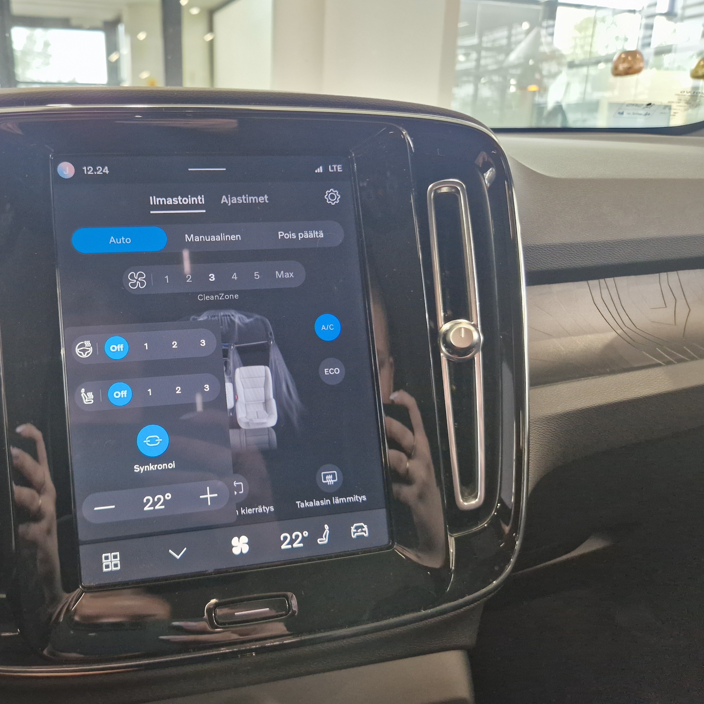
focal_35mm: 28
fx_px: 644
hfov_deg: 55.9
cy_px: 361
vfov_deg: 57.3
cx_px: 225
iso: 640
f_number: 1.8
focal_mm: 5.4
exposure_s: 1/100
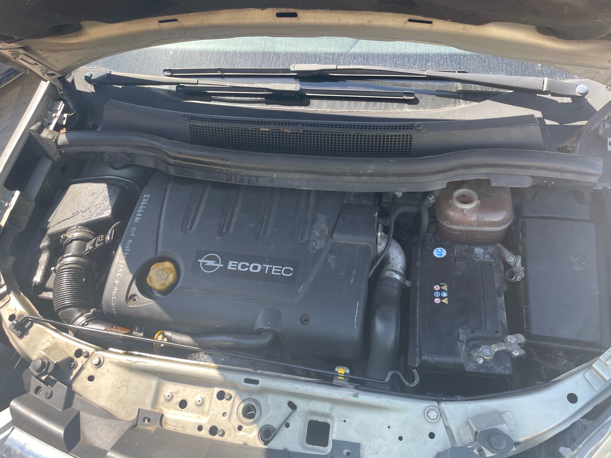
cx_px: 306
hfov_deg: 67.3
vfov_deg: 53.1
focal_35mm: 26
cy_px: 229
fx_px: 459
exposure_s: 1/496
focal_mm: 4.2
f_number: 1.6
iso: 32
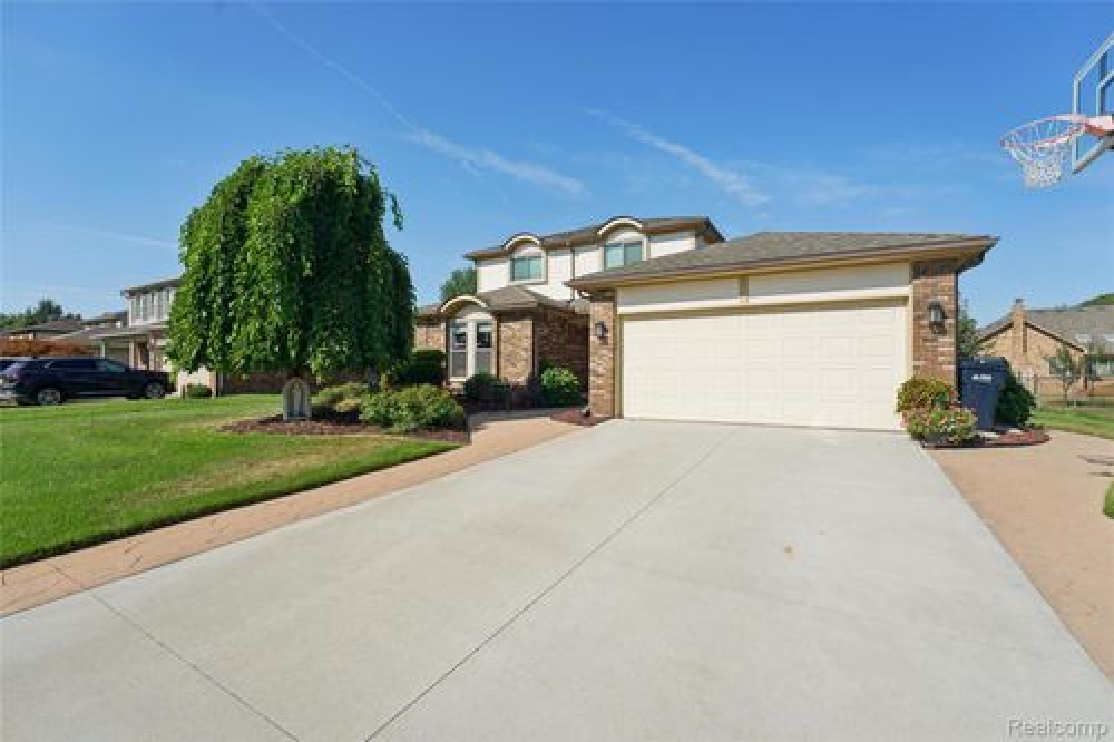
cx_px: 557
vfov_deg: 76.5
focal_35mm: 15
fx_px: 470
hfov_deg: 99.7
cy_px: 371
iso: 100
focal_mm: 15.2
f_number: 8
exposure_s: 1/500
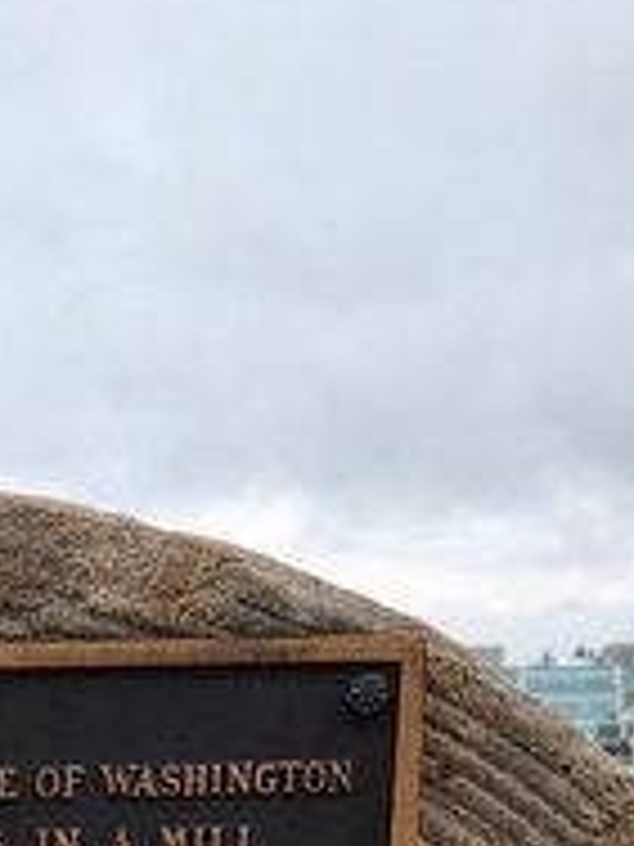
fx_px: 2393
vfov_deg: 16.5
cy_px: 1552
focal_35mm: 98
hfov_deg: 14.5
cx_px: -184
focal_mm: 5.4
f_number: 1.8
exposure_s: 1/487
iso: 20
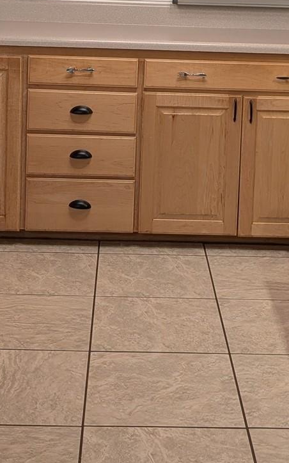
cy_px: 43
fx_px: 908
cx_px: 169
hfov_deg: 18.1
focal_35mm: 72
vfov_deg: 27.5
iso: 35
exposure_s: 1/30
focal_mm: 4.53
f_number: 1.7
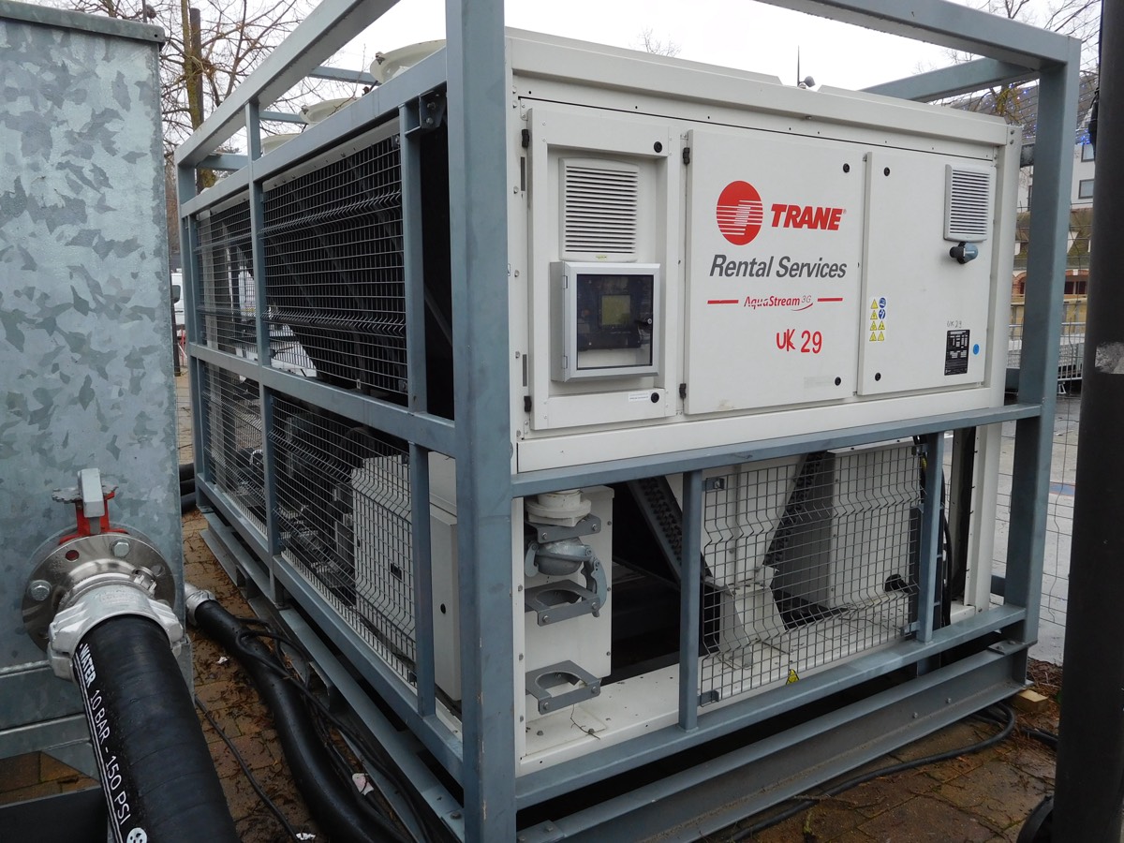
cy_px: 422
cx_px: 562
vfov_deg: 54.9
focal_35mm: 25
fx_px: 812
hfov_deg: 69.4
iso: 125
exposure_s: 1/60
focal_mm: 4.5
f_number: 3.4
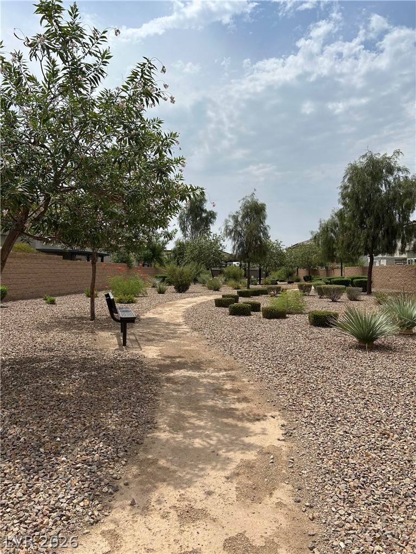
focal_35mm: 26
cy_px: 277
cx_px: 208
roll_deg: +0.2
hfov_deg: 53.1
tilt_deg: -0.6
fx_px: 417
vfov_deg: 67.3
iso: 50
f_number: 1.5
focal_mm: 5.7
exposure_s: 1/9434
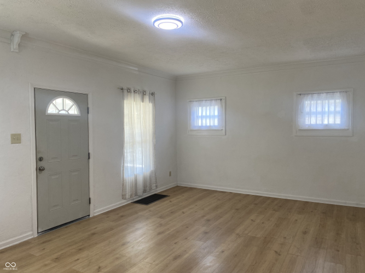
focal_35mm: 26
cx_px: 182
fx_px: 274
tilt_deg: -2.7
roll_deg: -0.1
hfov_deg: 67.3
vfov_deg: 53.0
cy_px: 136
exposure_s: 1/120
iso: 100
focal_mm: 4.25
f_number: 1.8
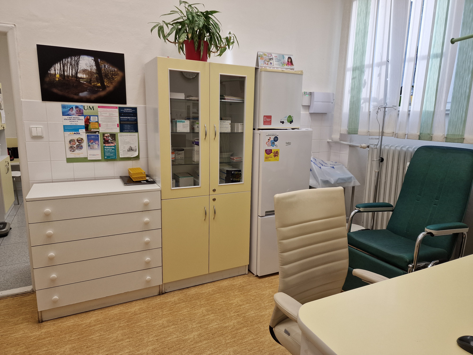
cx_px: 236
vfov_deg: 58.9
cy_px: 178
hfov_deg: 73.9
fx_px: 314
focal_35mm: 23
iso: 64
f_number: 1.8
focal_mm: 6.4
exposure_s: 1/180
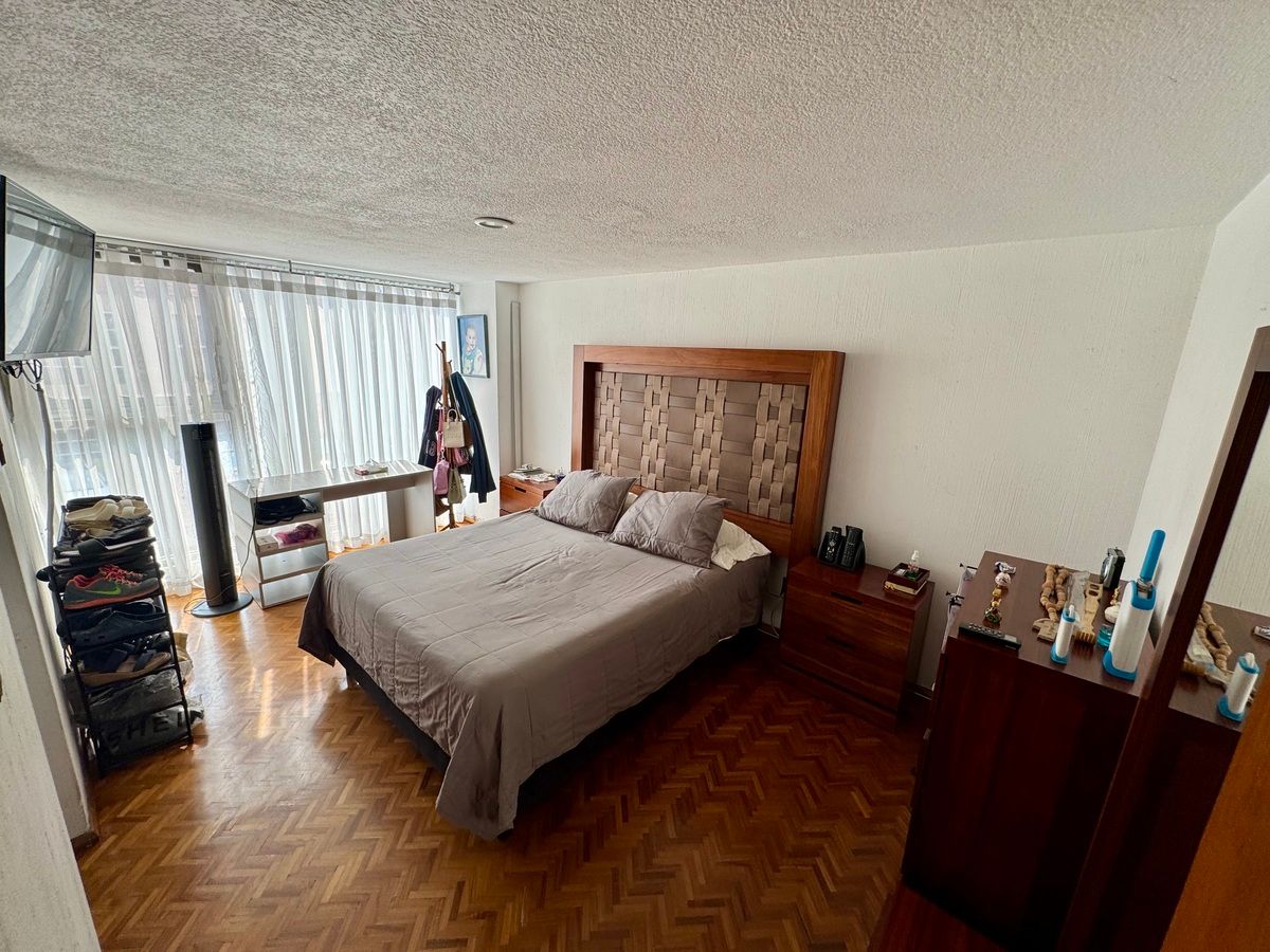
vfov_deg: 85.7
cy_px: 476
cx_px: 635
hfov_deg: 102.1
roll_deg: -2.5
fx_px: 514
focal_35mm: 14
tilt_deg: -13.1
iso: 40
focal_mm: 2.22
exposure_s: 1/99
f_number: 2.2
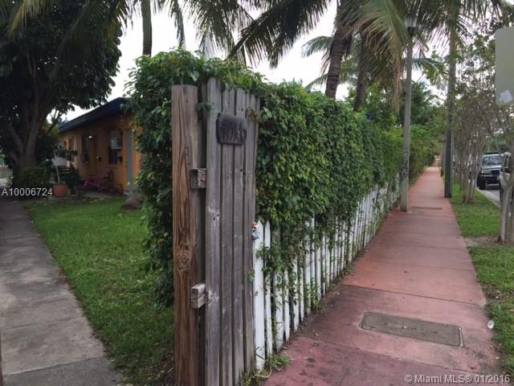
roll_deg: -1.5
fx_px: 431
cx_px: 257
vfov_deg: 48.2
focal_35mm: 29
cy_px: 193
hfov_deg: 61.7
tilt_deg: -0.7
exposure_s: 1/719
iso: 32
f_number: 2.2
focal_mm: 4.15
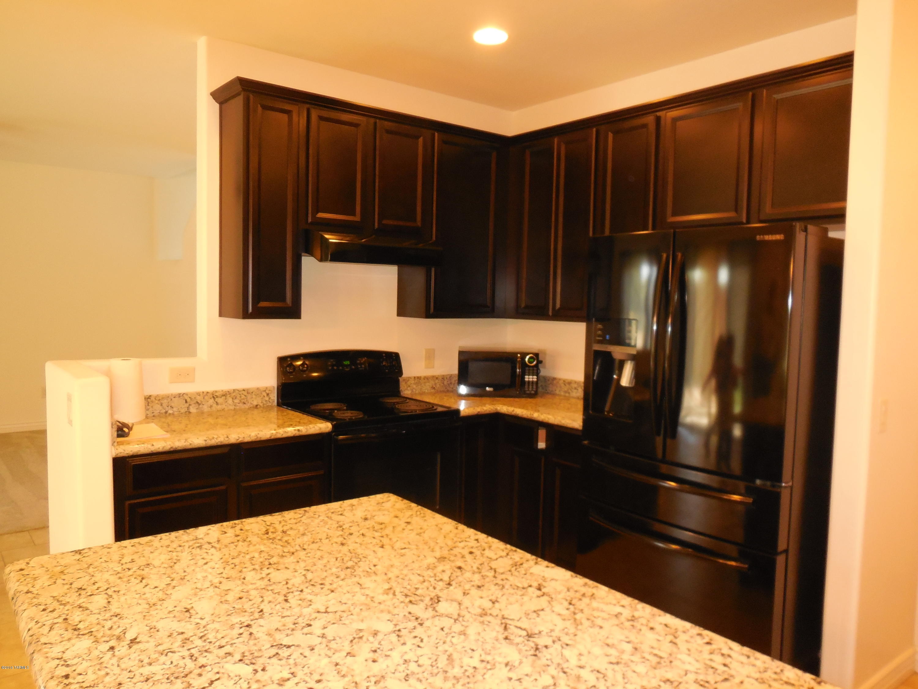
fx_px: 663
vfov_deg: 54.9
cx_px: 459
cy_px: 344
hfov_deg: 69.4
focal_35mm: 25
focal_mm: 4.5
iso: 400
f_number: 3.1
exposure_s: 1/15
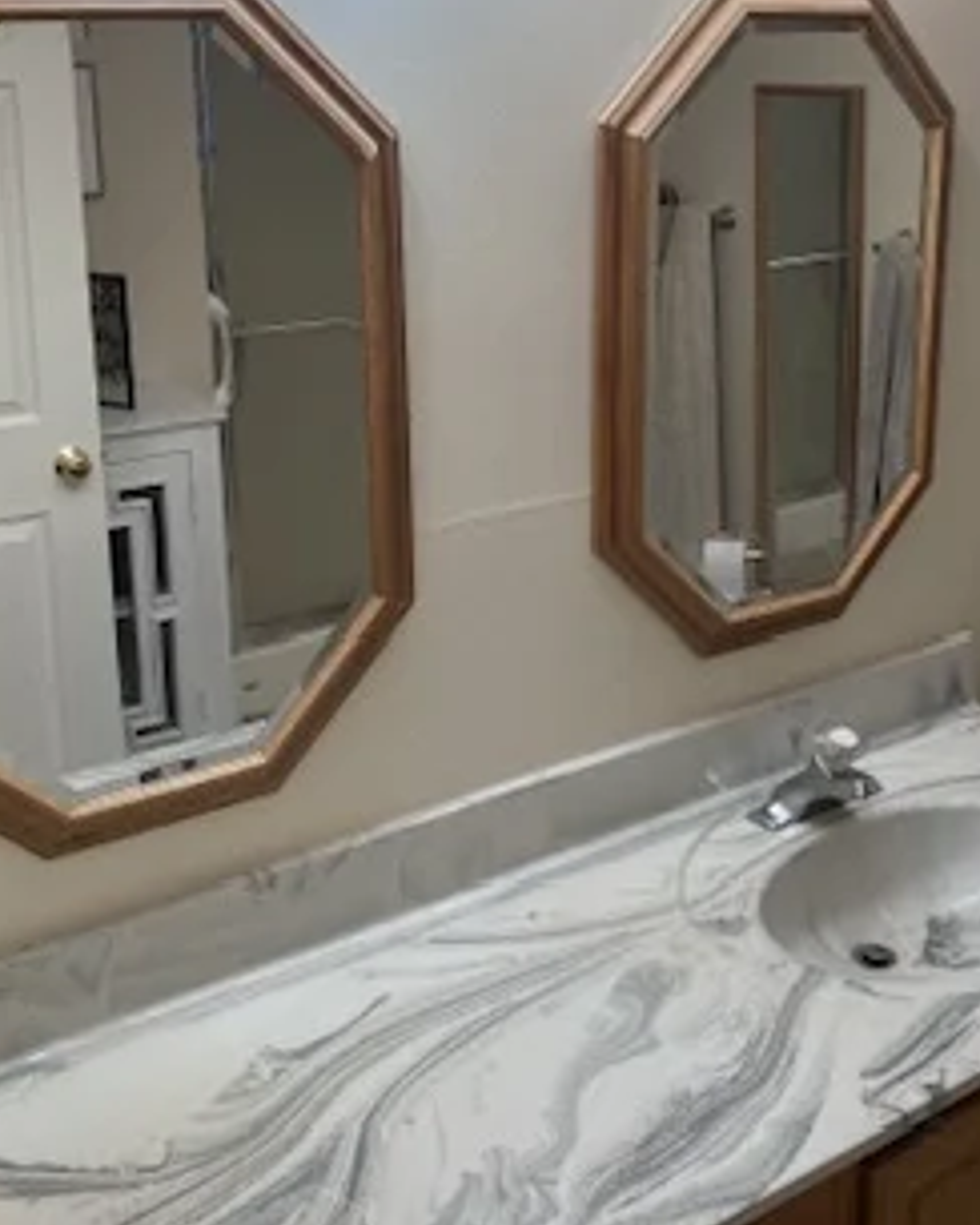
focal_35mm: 43
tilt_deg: -12.5
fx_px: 1559
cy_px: 394
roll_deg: -0.1
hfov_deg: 34.8
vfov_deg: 42.2
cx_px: 586
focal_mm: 3.99
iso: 40
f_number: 1.8
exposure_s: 1/60
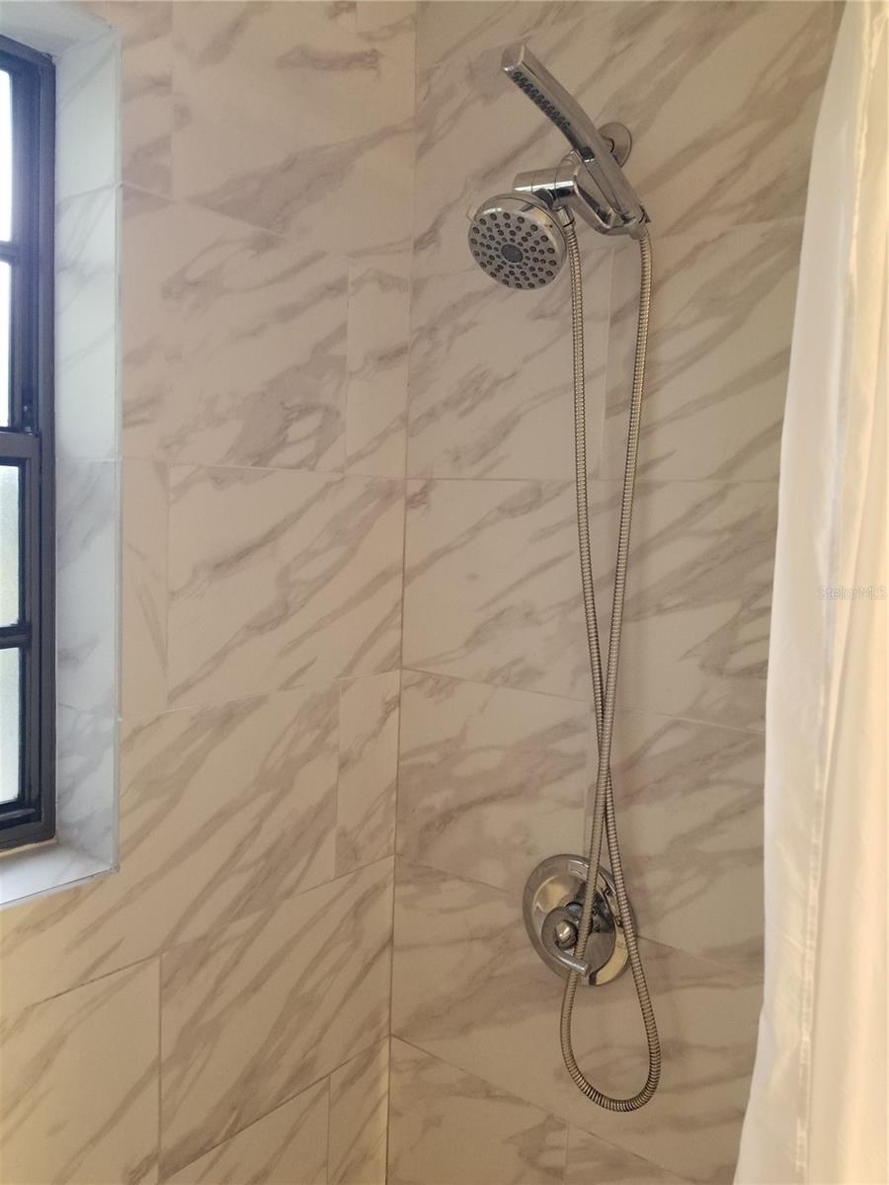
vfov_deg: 67.3
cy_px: 592
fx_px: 890
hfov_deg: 53.1
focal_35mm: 26
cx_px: 444
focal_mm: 4.25
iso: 200
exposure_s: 1/60
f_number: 1.7
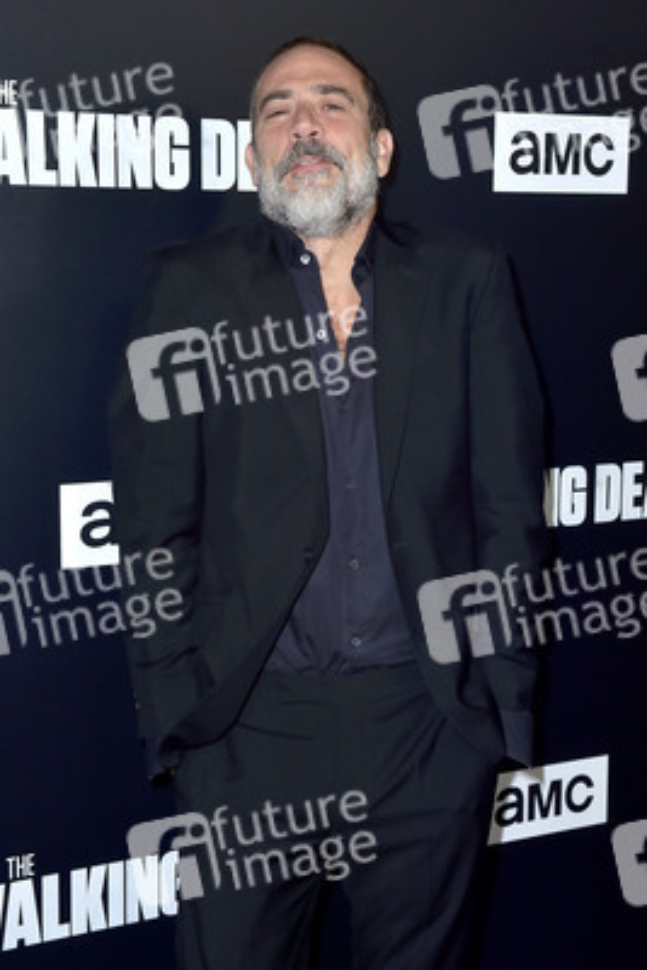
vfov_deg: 39.6
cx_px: 324
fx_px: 1347
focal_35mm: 50
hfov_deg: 27.0
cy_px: 485
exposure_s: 1/200
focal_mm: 50
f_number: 5.6
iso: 400
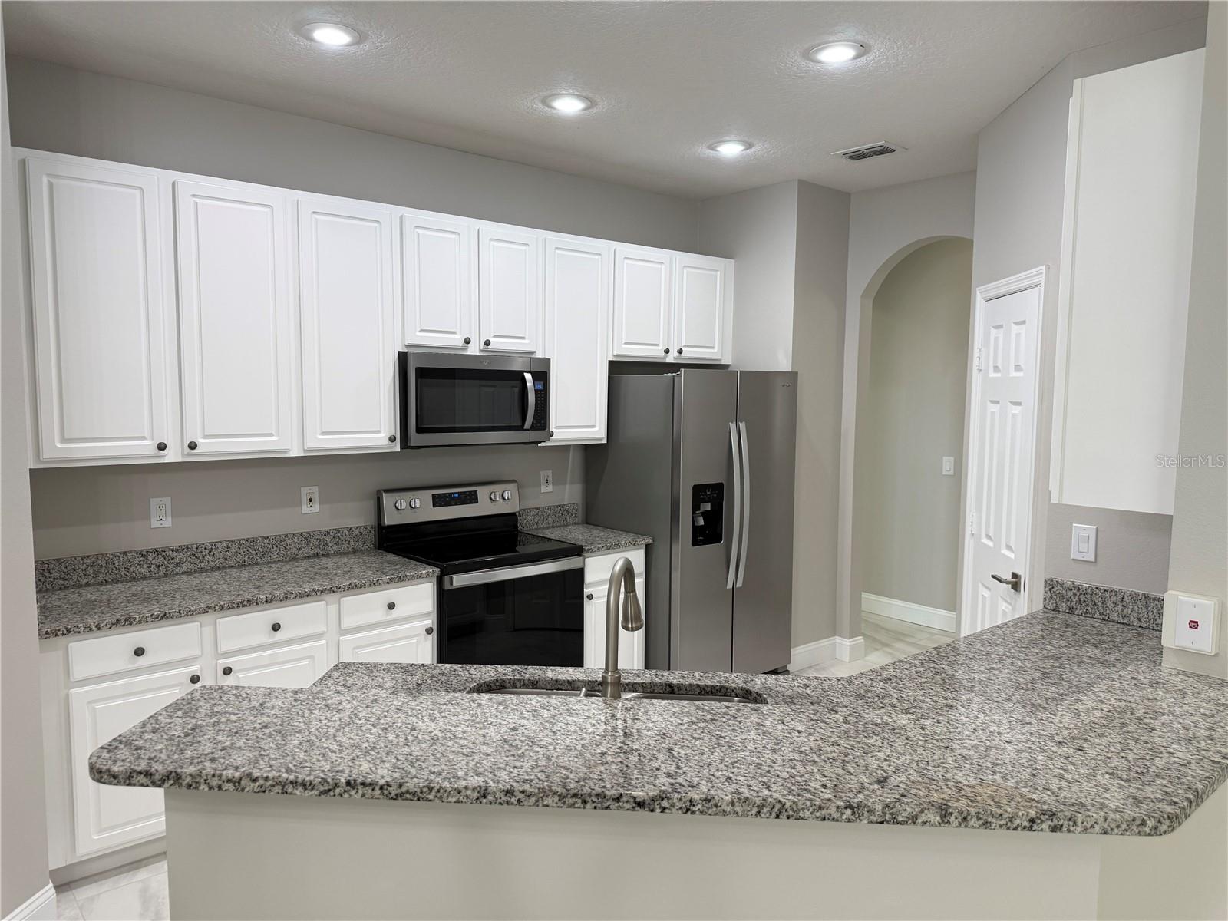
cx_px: 614
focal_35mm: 24
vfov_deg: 56.8
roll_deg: -0.8
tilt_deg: -5.0
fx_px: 851
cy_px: 460
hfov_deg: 71.6
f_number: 1.78
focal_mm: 6.76
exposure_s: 1/120
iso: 125
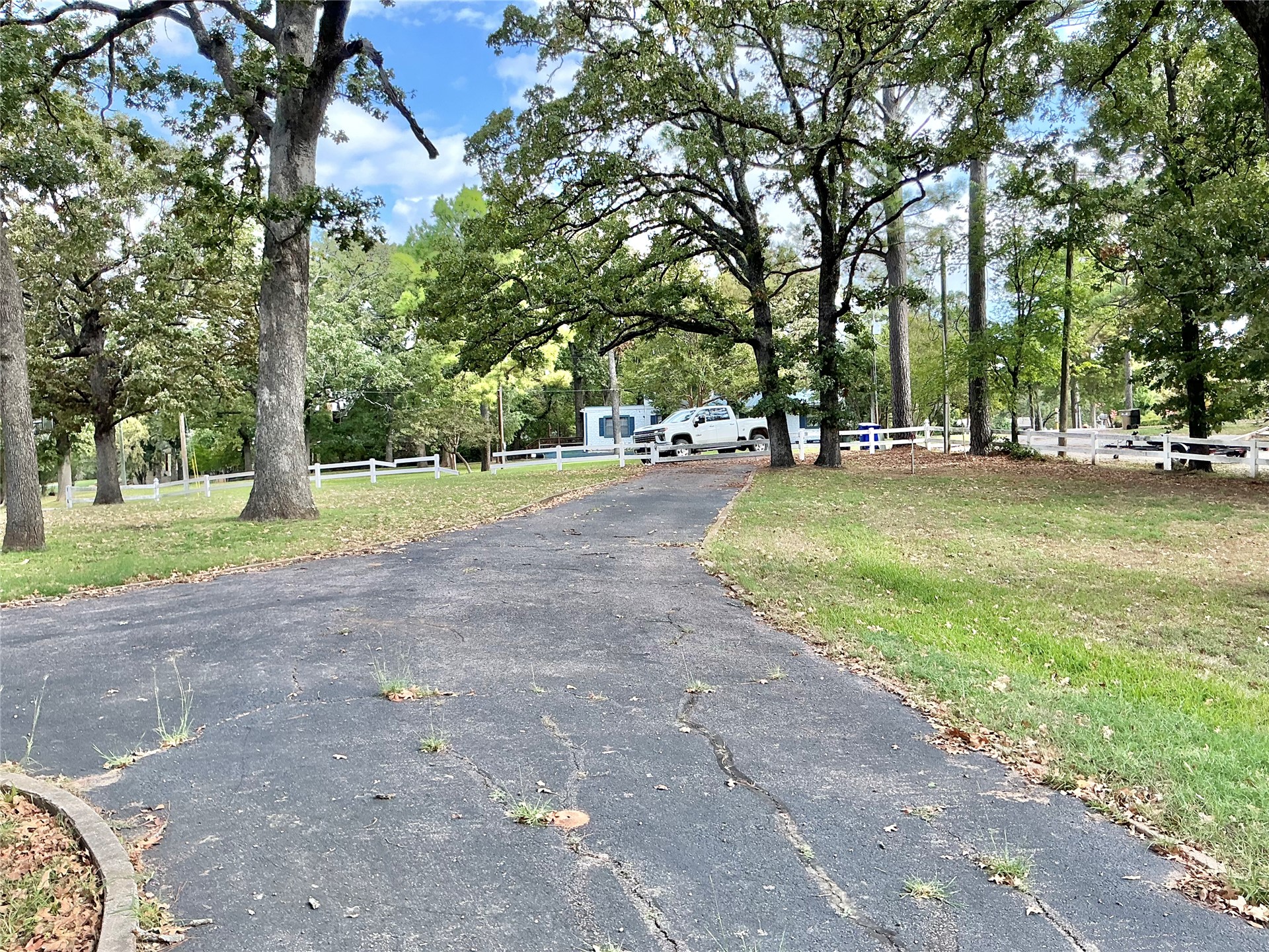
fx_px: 1063
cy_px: 476
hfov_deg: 61.7
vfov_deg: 48.2
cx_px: 634
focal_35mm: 29
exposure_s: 1/297
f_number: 1.8
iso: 25
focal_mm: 3
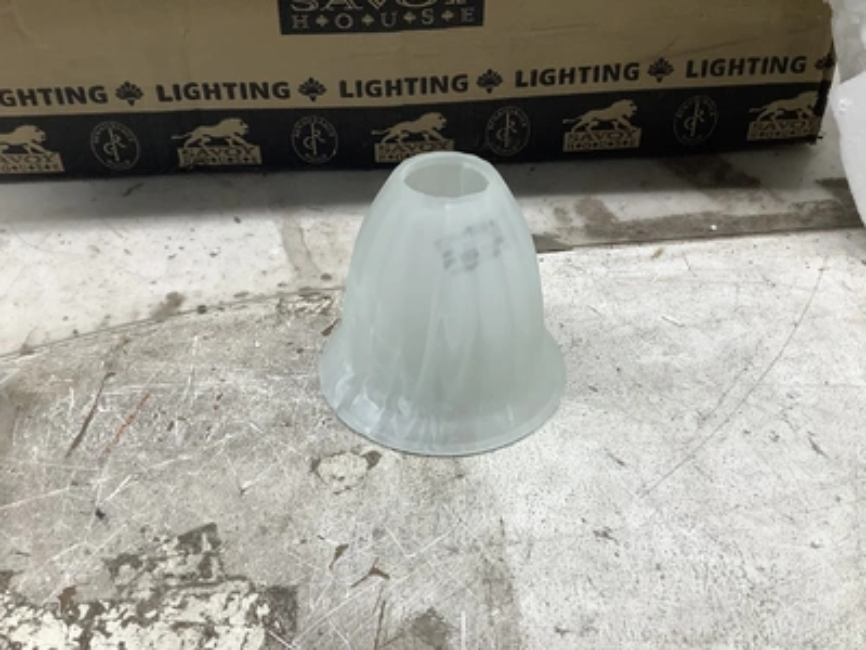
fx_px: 776
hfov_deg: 58.4
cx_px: 433
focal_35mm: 31
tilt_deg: -41.5
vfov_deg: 45.4
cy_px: 325
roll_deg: -1.2
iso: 80
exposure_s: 1/120
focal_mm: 3.3
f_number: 2.4
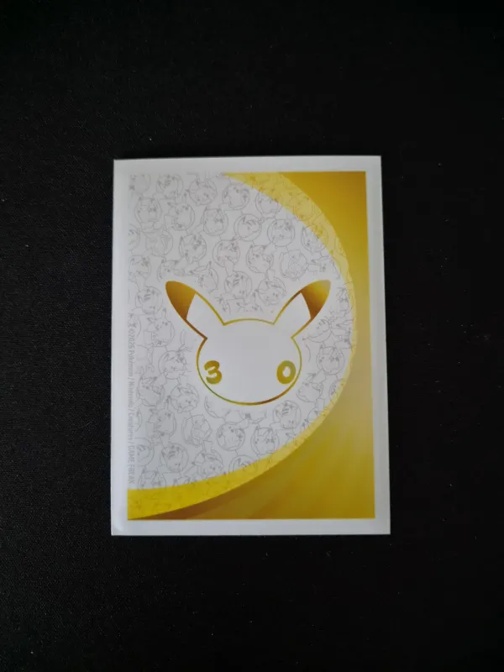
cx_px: 252
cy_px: 336
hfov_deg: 58.9
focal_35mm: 23
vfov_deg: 73.9
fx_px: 446
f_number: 1.8
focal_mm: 5.4
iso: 1600
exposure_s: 1/100
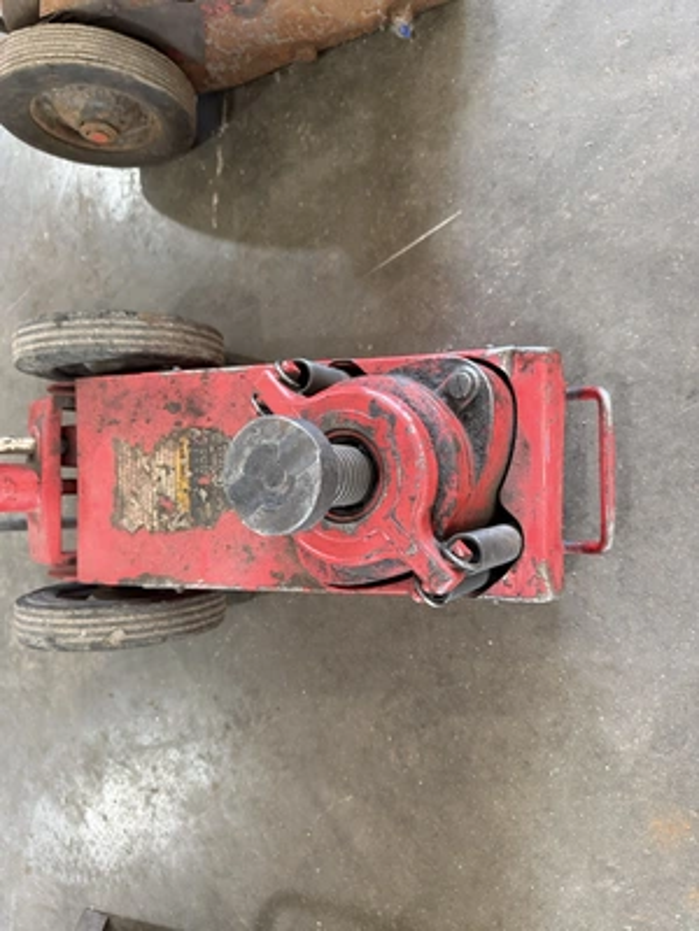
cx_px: 350
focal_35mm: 24
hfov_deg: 56.8
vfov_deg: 71.6
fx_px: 646
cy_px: 466
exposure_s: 1/60
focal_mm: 6.76
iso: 400
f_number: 1.78
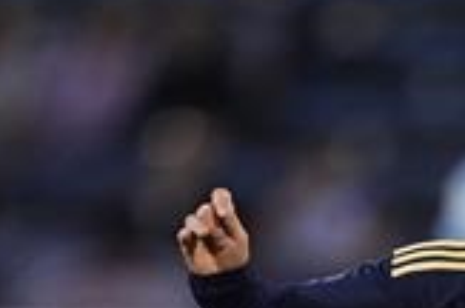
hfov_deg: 0.9
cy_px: 578
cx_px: 573
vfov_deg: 0.6
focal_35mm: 2400
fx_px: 30939
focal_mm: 600
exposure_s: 1/1600
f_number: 4
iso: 4000
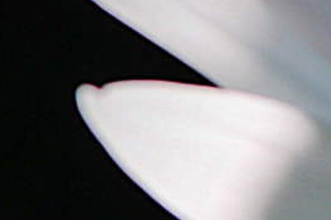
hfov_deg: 2.2
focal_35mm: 937
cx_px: 949
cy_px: 410
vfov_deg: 1.5
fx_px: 8609
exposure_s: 1/250
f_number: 8
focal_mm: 105
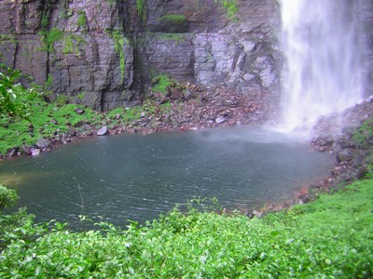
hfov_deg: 51.4
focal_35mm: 36
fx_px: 388
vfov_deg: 39.7
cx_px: 186
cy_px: 140
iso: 50
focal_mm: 4.7
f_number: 2.6
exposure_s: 1/10.7
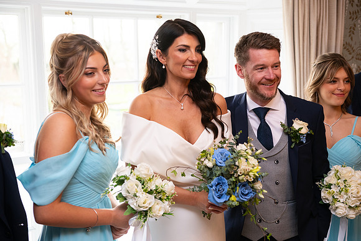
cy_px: 120
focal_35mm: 48
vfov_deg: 28.1
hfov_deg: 41.1
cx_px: 180
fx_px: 481
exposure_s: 1/160
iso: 500
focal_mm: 48
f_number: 3.5
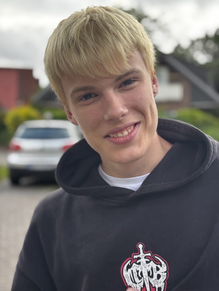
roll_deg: -1.0
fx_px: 439
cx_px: 110
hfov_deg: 28.0
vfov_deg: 36.8
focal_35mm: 52
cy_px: 146
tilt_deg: -2.8
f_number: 1.6
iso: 32
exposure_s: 1/213
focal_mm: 5.96
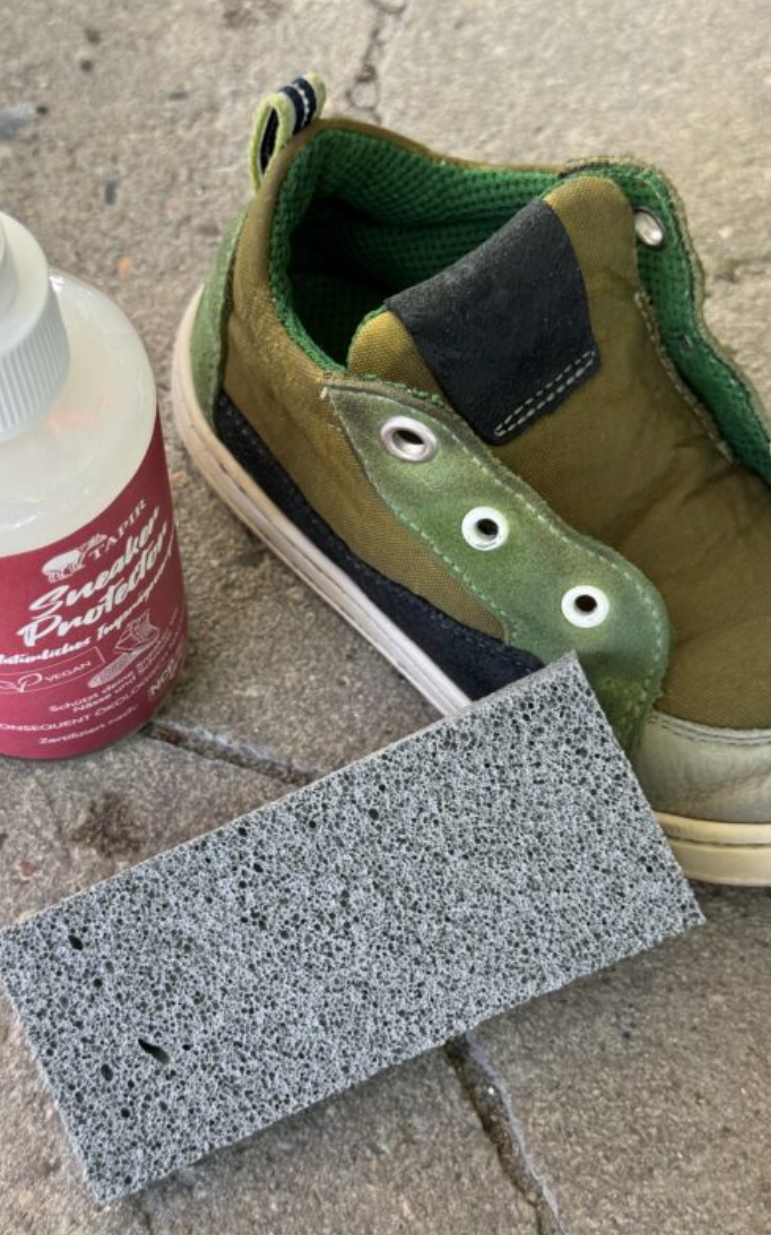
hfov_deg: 24.8
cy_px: 621
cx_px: 331
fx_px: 1749
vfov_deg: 38.9
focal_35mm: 52
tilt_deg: -63.7
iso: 100
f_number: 1.78
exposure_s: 1/91
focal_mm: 6.76
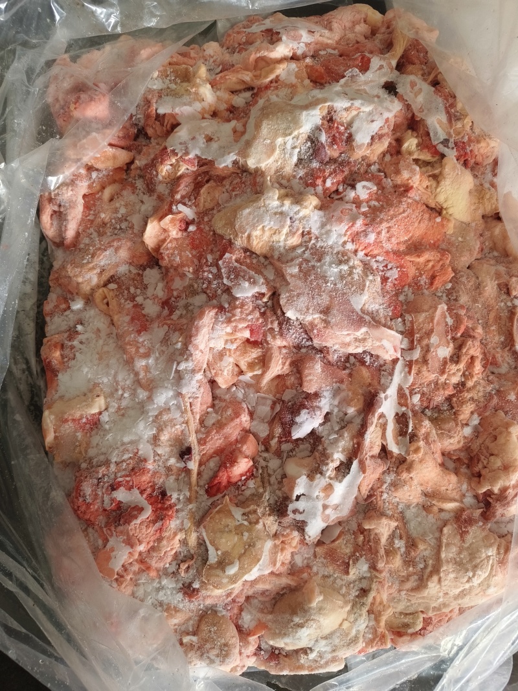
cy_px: 346
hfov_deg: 58.9
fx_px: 459
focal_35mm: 23
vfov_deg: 73.9
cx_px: 259
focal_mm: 5.6
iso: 303
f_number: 1.88
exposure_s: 1/100
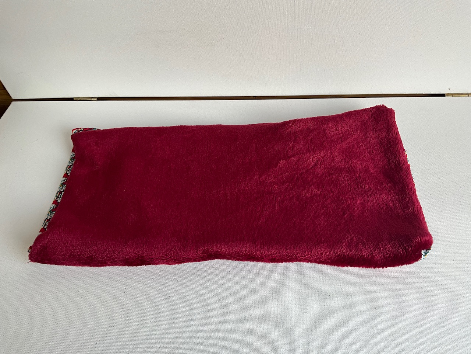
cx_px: 236
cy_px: 177
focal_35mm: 29
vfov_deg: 48.2
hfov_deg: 61.7
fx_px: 395
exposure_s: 1/122
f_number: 1.8
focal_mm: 3
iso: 32
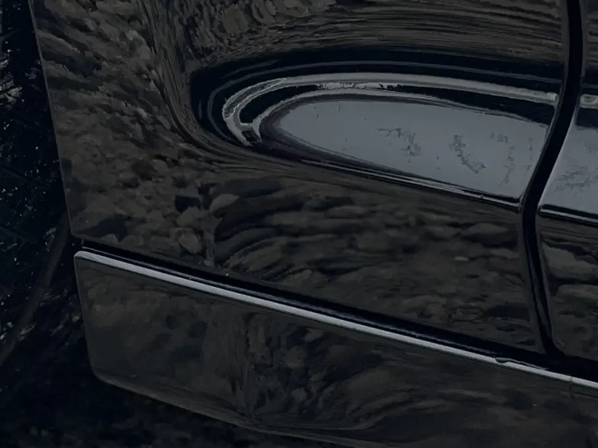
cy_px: -137
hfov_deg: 9.5
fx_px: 3473
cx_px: -335
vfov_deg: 7.3
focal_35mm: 201
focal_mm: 6
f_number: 2
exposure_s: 1/122
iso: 40
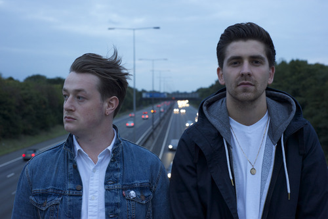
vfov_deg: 27.0
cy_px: 110
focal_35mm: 50
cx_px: 164
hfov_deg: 39.6
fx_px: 455
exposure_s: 1/80
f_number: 6.3
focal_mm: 50
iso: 2000
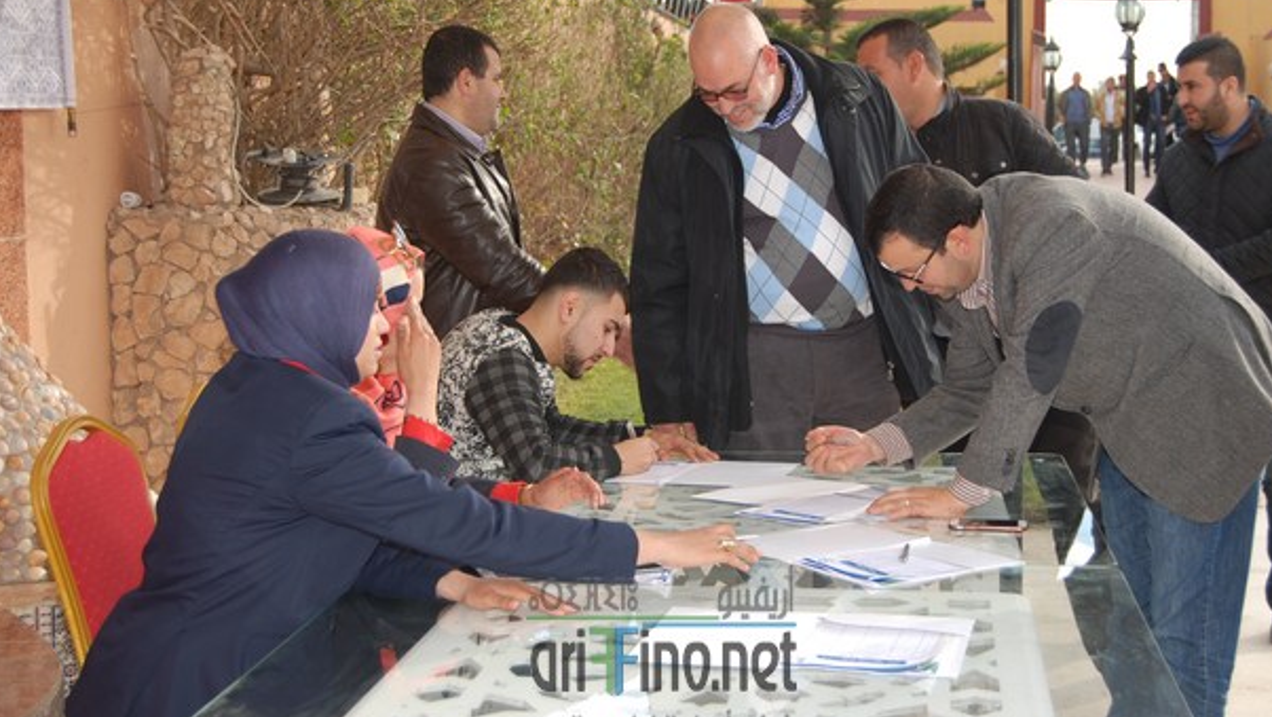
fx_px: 1976
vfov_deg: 20.5
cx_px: 661
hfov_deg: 35.7
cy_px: 292
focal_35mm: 59
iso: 100
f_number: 5.6
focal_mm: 35
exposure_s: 1/125
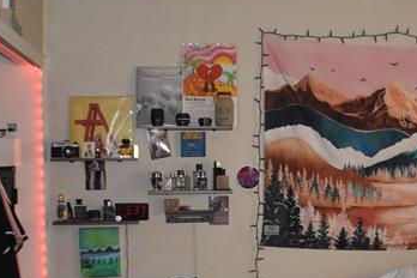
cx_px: 386
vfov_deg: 13.4
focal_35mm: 101
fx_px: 1175
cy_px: 241
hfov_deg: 19.7
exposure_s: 1/60
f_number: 3.8
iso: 2200
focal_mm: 23
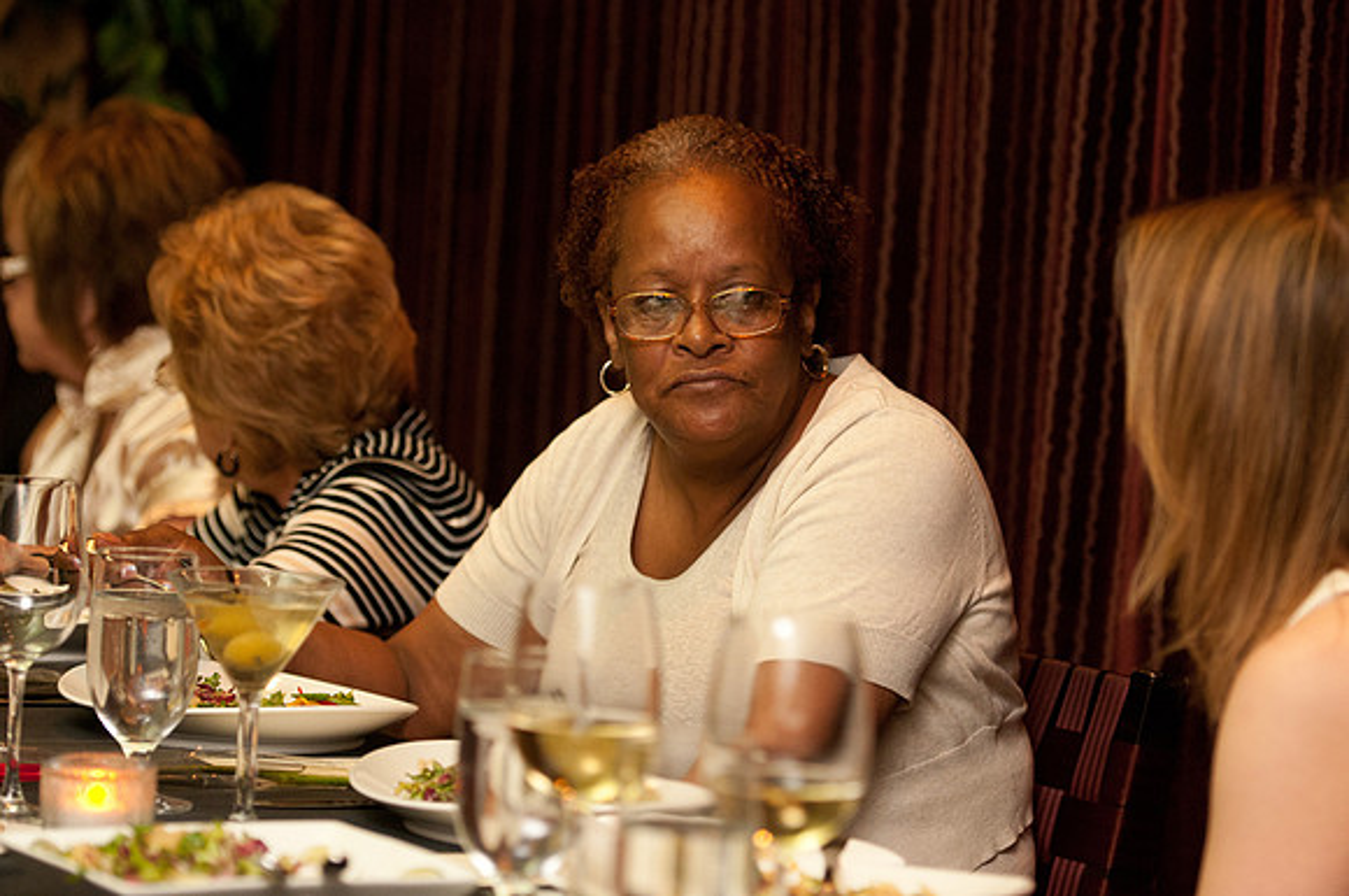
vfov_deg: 9.6
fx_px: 5332
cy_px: 448
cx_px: 674
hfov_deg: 14.4
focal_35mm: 142
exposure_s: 1/60
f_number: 2.8
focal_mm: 95
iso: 1000
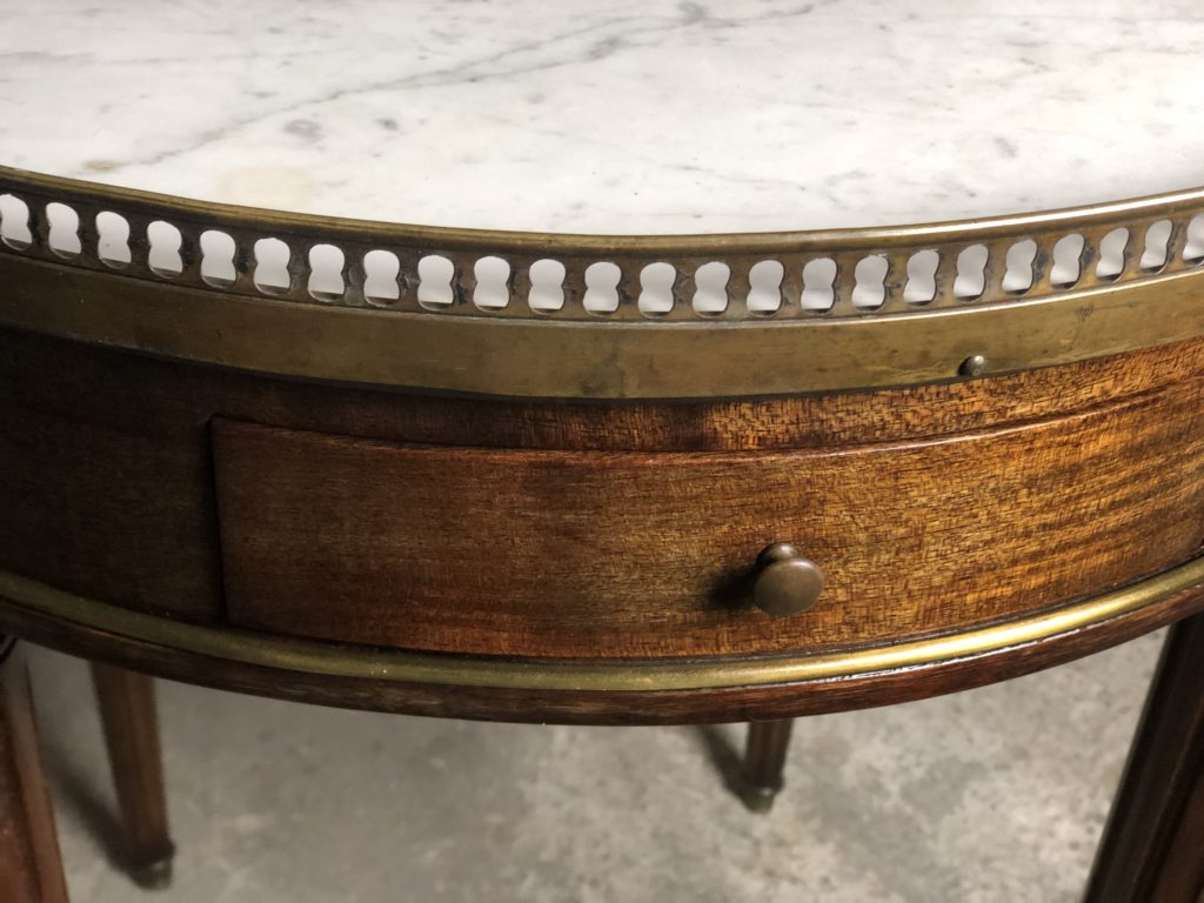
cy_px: 452
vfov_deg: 28.0
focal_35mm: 52
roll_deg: -2.5
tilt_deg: -37.8
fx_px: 1809
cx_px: 602
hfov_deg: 36.8
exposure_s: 1/25
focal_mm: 6
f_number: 2.4
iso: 125
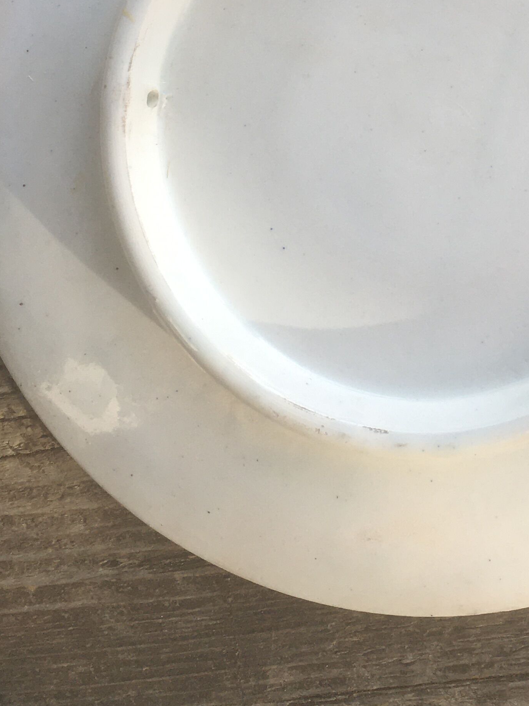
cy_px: 90
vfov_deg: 29.2
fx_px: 1304
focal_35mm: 64
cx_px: 434
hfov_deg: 22.6
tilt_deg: -86.8
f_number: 2.2
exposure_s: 1/403
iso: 25
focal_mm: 4.15
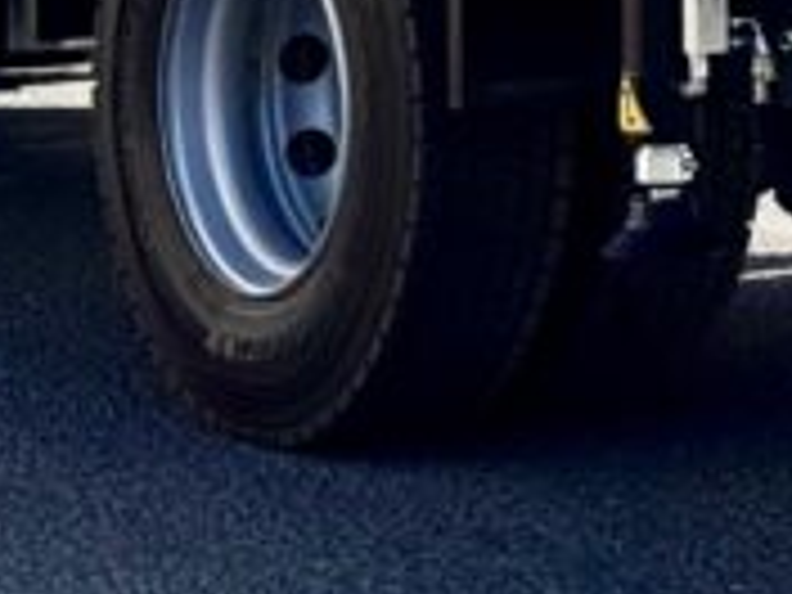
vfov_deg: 5.2
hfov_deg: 7.0
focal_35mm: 279
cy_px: -828
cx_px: 1017
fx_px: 6383
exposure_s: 1/5848
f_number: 1.78
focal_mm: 6.76
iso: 64
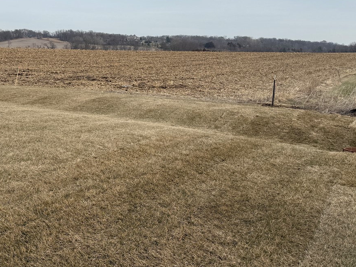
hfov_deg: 42.0
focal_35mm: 44
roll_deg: -1.5
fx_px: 453
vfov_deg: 32.7
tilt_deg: -7.9
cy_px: 102
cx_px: 101
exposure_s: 1/4405
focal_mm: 6.76
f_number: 1.78
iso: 80
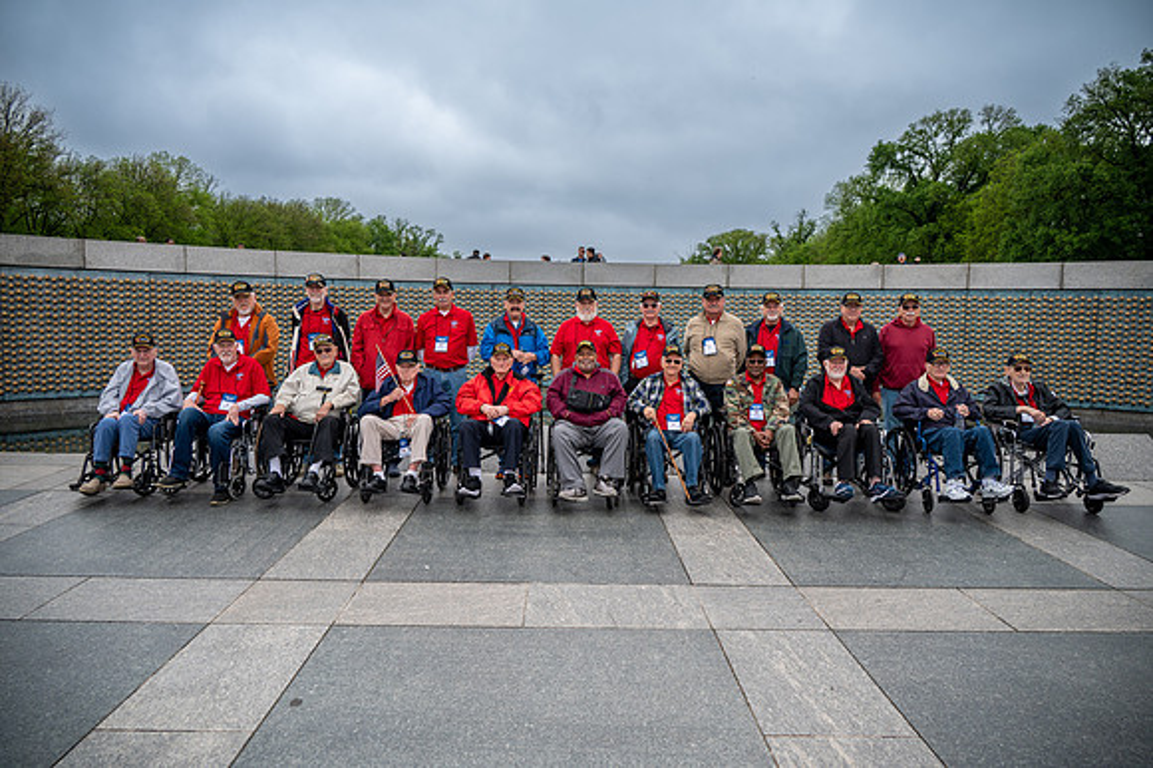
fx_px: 768
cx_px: 576
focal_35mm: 24
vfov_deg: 53.1
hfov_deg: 73.8
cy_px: 384
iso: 160
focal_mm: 24
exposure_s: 1/800
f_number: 4
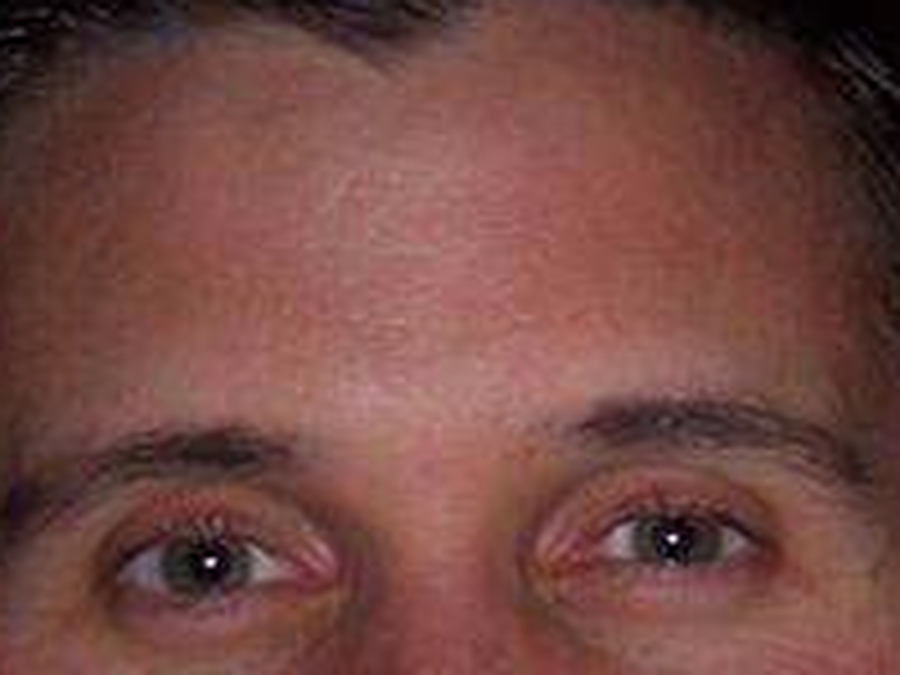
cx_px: 1089
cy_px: 1233
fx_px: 6864
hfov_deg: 7.4
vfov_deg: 5.5
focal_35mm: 264
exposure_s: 1/50
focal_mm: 11
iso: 100
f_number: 3.7
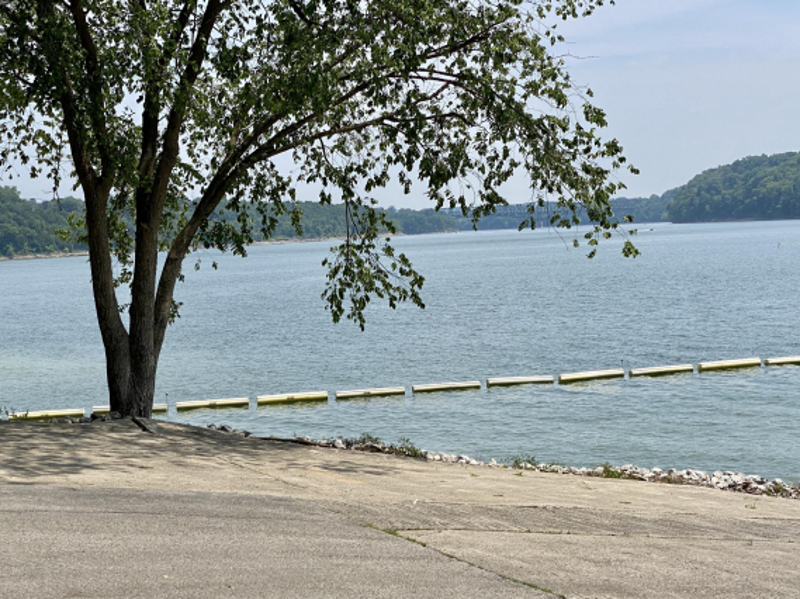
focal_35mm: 61
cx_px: 406
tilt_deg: -2.0
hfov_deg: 31.7
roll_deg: +2.9
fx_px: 1409
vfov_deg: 24.0
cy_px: 307
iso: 20
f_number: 2
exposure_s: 1/2083
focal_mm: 6
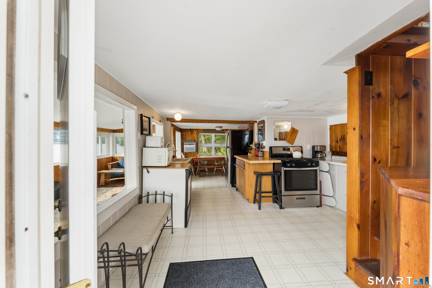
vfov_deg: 81.2
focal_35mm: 14
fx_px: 168
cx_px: 216
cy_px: 144
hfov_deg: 104.3
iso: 400
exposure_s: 1/25
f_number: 11
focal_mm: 14
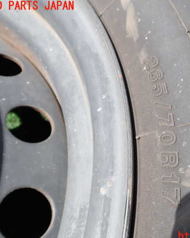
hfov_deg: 36.6
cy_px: 121
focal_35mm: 40
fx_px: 281
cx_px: 138
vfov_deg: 45.8
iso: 100
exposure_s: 1/400
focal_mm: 5.4
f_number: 3.2
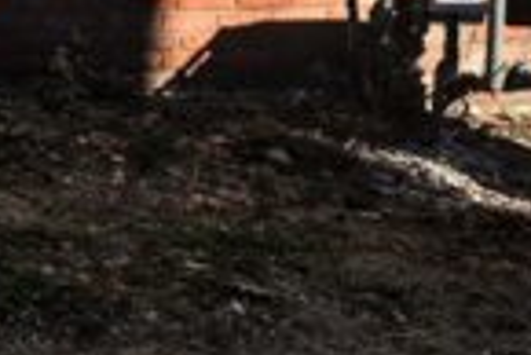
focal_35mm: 99
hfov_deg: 15.6
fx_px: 1462
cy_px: -232
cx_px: -575
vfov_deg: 12.9
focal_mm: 12
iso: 180
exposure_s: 1/200
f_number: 8
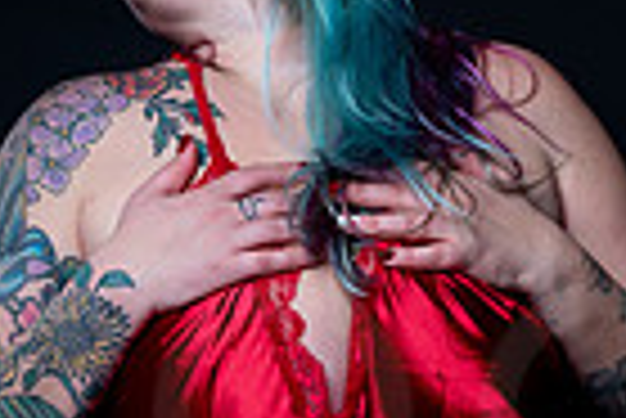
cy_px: 411
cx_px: 320
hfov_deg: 14.0
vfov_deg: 9.4
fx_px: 2541
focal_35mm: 146
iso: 100
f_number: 10
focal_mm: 35
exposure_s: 1/160
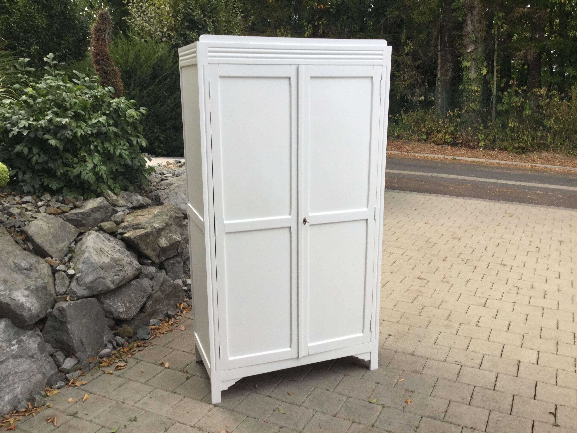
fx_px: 517
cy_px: 216
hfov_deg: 58.4
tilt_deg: -15.5
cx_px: 288
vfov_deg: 45.4
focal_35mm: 31
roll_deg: -1.2
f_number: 2.4
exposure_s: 1/108
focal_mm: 3.3
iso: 25
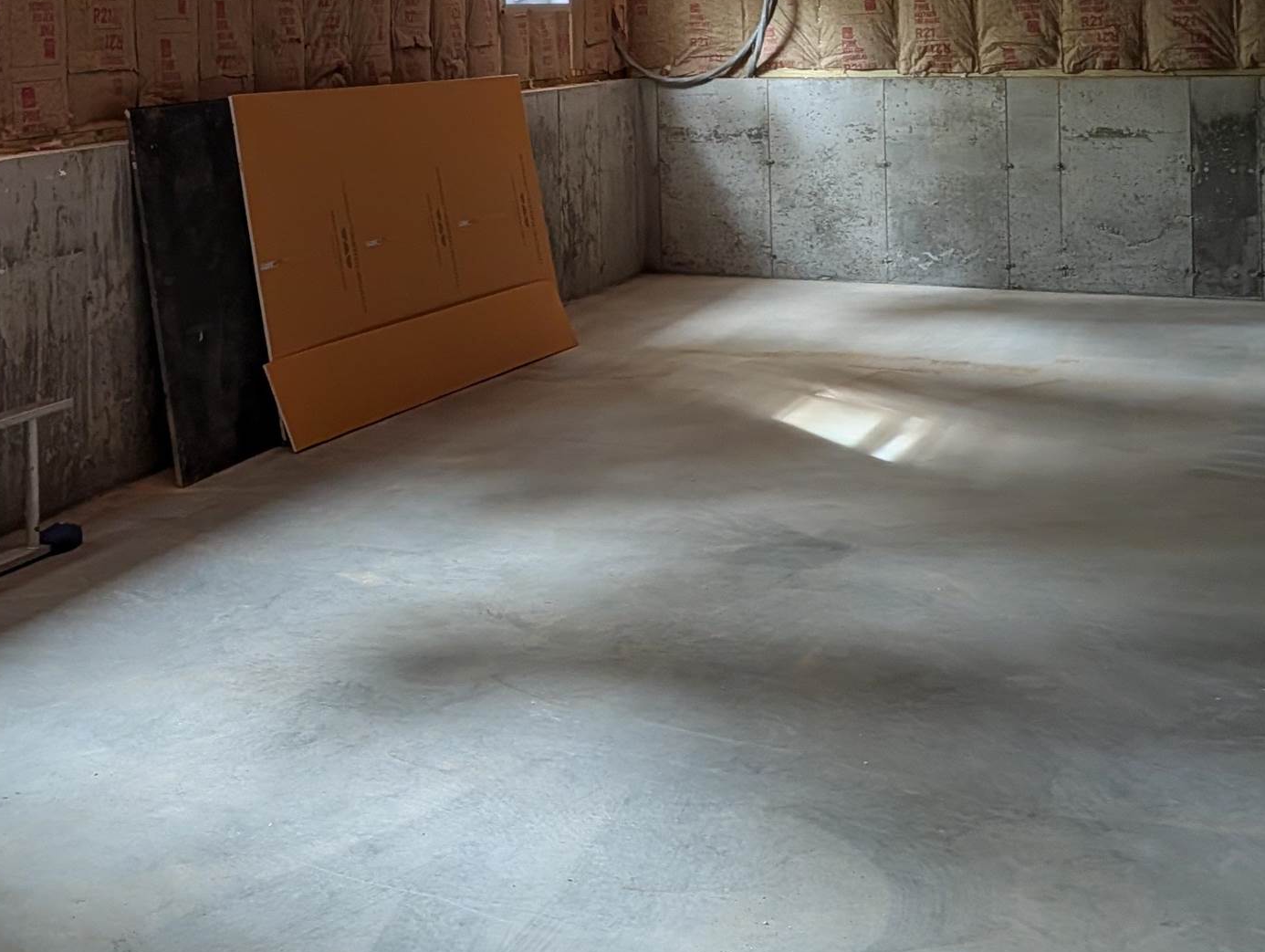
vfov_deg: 26.4
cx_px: 350
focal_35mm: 53
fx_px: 1939
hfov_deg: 35.5
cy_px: 52
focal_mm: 6.9
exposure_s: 1/95.7
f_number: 1.68
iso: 32
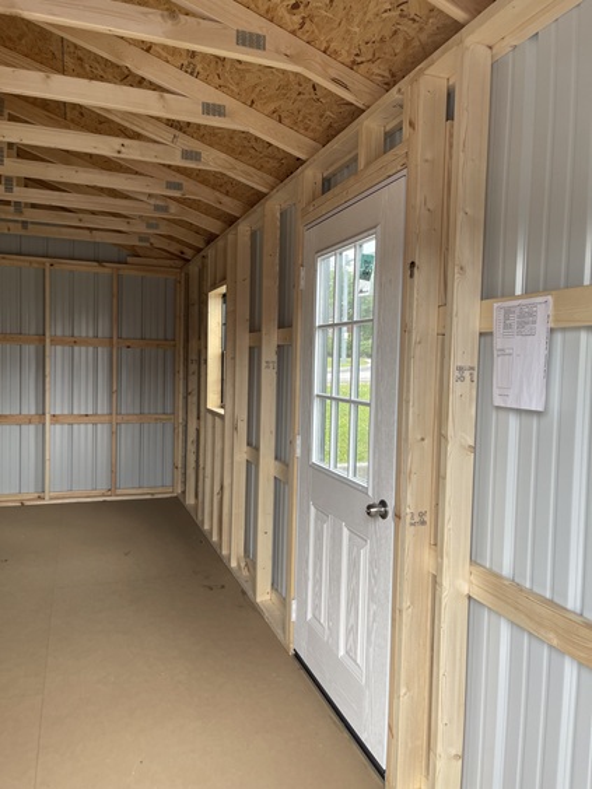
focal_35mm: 25
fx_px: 570
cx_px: 296
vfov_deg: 69.4
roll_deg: -1.1
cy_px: 394
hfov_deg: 54.9
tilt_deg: -3.5
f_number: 1.6
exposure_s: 1/121
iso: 50
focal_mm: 5.1
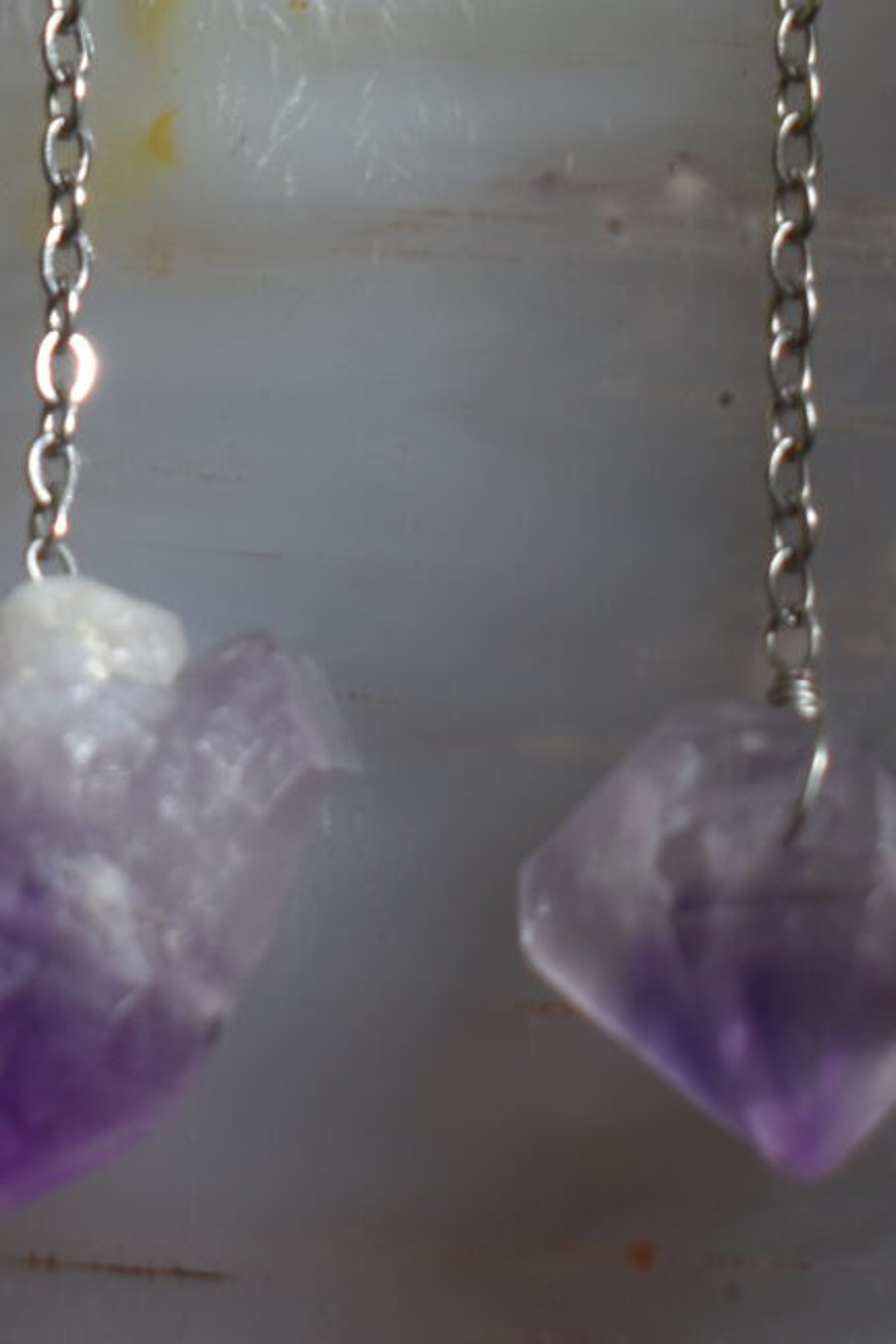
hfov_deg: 5.5
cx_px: 327
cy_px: -498
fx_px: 9295
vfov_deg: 8.1
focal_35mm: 249
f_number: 8
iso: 100
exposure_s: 1/80
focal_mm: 42
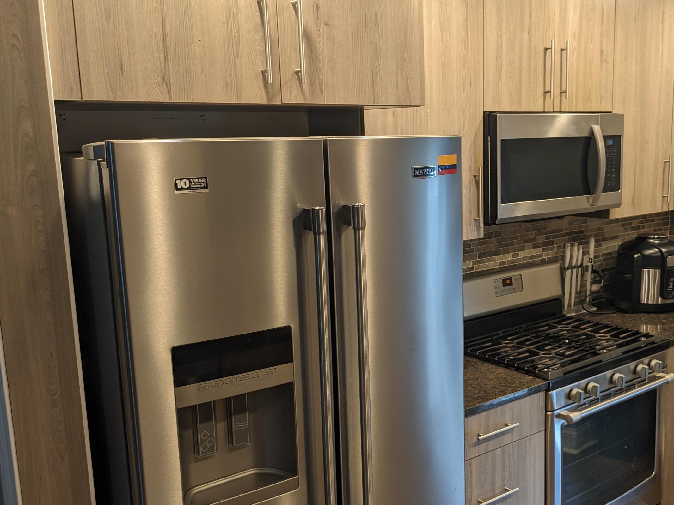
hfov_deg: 48.4
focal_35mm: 38
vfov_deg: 37.7
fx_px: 740
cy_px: 280
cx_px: 434
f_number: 1.73
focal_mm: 4.38
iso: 58
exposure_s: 1/24
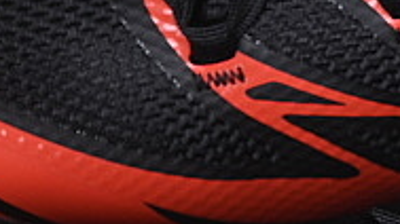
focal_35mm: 449
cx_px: 538
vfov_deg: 2.7
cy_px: 277
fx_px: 4759
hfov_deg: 4.8
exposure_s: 1/60
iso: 160
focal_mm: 50
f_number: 6.3
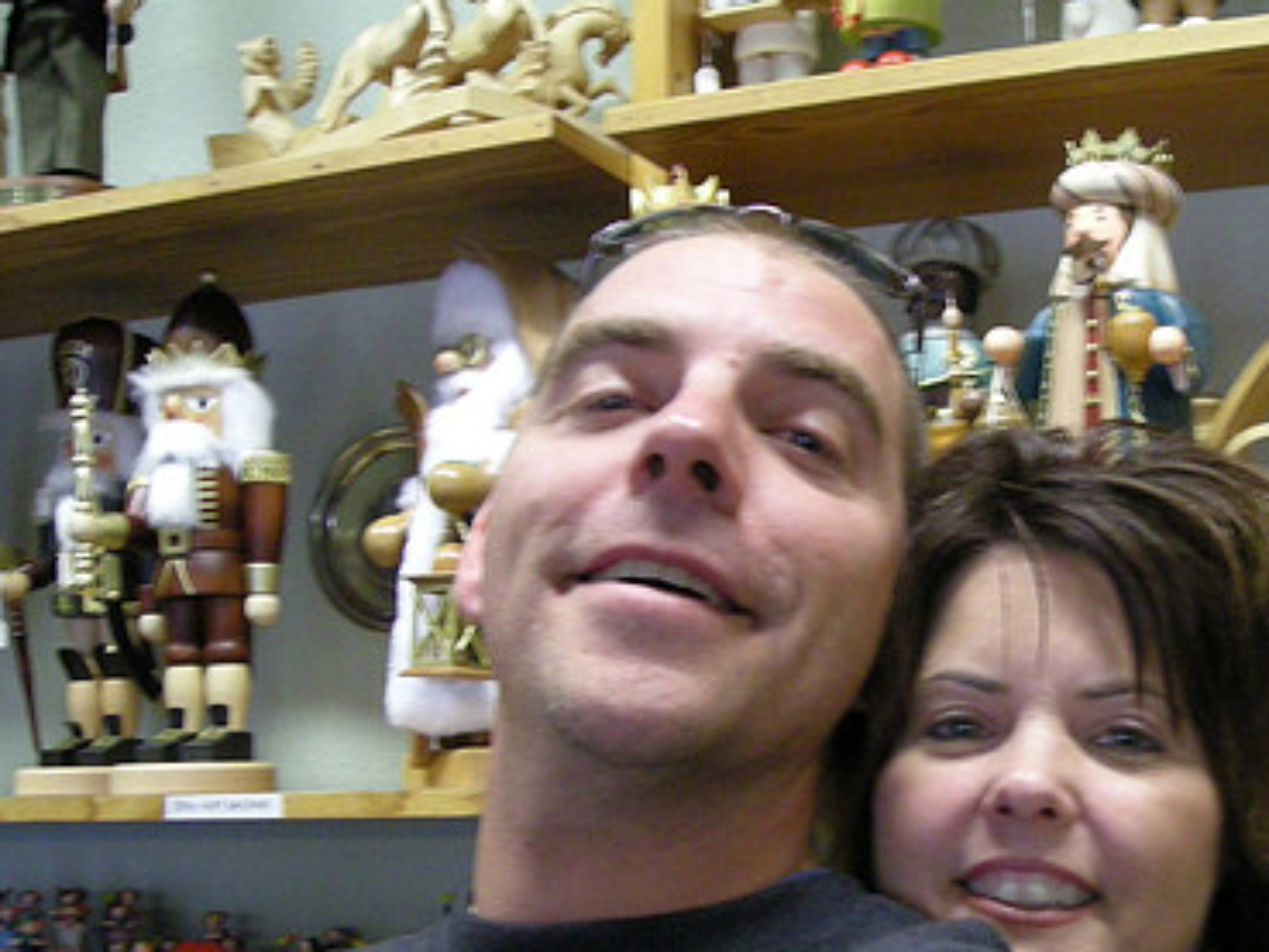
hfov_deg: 34.4
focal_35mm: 55
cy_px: 572
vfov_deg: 26.5
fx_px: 2017
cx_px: 898
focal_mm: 5.7
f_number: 2.8
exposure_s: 1/28.6
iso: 400
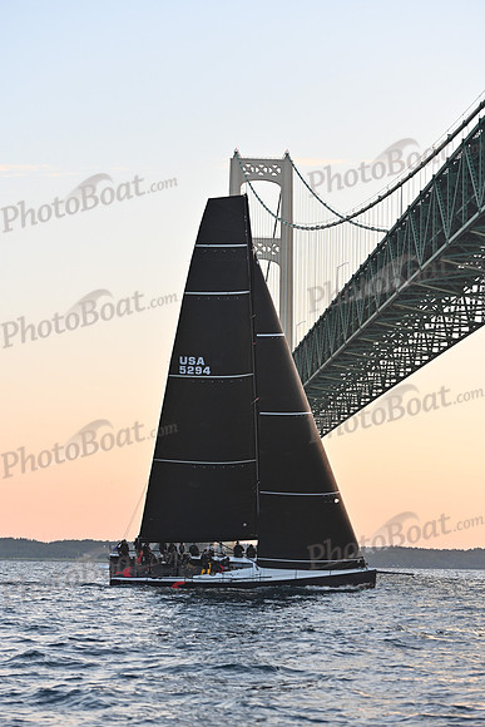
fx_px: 1918
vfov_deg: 21.5
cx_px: 242
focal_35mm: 95
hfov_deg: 14.4
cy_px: 364
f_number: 4.5
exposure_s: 1/400
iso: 800
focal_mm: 95
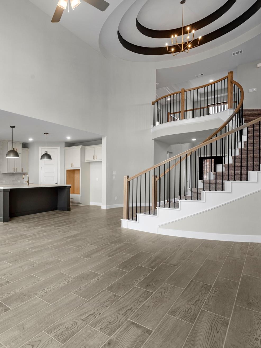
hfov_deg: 57.9
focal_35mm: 21
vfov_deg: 79.0
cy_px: 174
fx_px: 211
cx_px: 46
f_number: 9
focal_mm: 14
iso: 250
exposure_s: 1/20
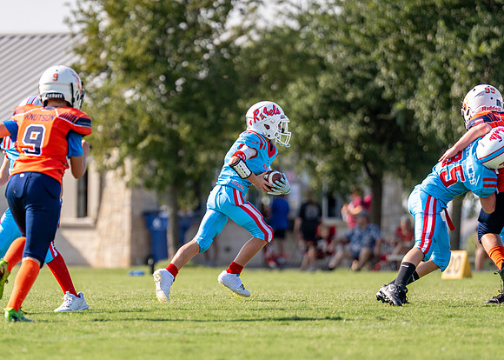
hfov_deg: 5.5
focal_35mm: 367
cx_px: 198
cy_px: 192
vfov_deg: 3.9
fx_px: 5255
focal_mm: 200
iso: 160
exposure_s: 1/2500
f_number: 2.8
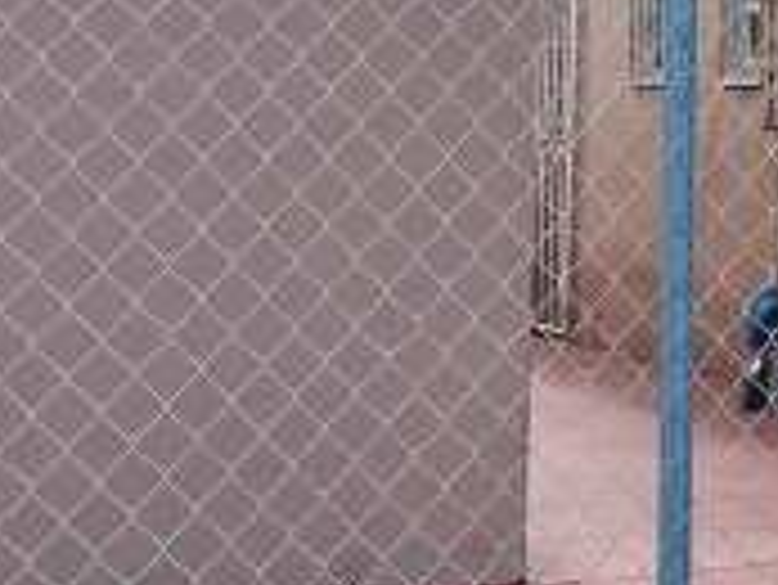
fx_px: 2699
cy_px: -135
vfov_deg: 12.1
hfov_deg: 13.9
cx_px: 1552
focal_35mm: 120
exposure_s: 1/3077
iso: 50
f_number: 1.5
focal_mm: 5.7
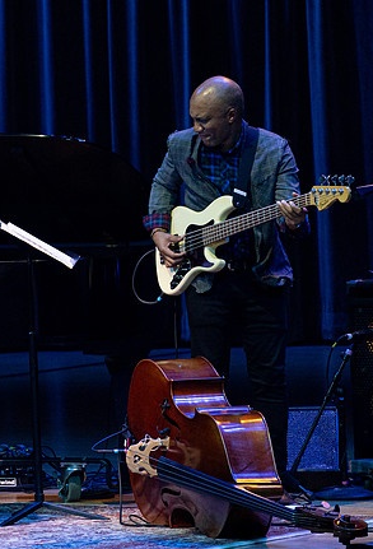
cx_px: -205
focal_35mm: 421
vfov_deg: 4.9
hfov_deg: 3.3
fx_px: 6455
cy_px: 198
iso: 2500
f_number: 5.6
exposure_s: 1/320
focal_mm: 200
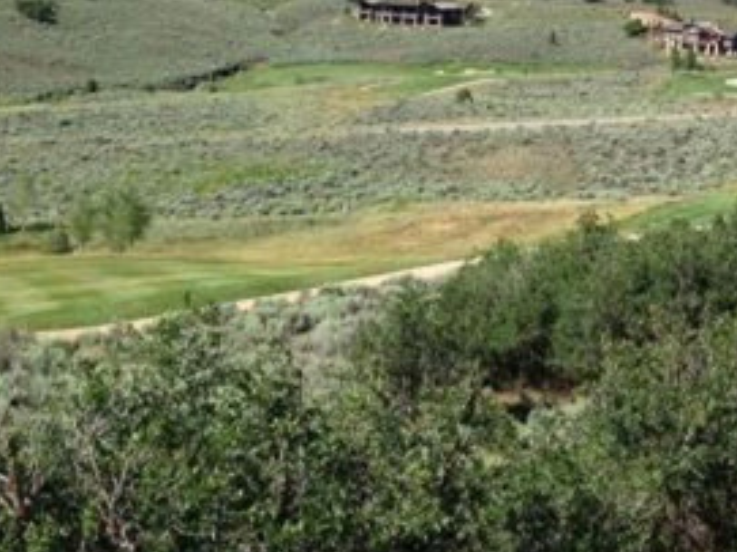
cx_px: 661
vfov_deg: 18.5
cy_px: 41
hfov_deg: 24.3
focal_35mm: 78
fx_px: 1660
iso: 50
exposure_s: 1/1323
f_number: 2.4
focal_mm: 4.13
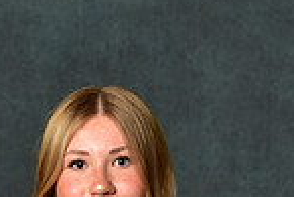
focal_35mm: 359
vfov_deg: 3.8
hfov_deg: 5.7
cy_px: 381
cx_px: -55
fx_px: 2935
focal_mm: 90
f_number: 4.5
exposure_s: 1/200
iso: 200
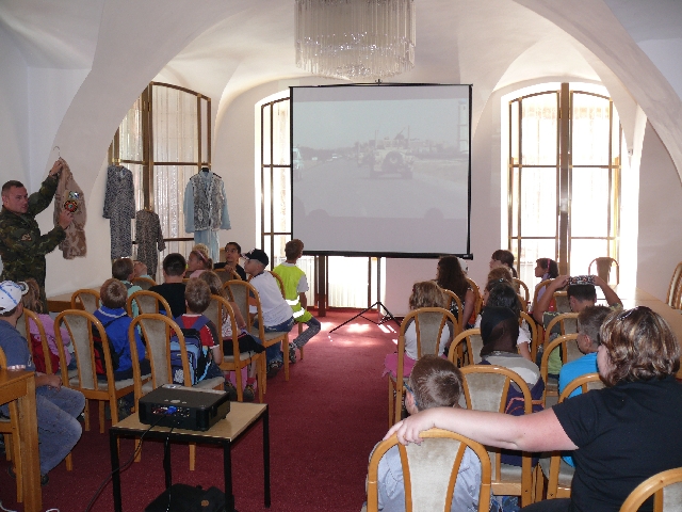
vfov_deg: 40.7
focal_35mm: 35
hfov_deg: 52.6
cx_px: 341
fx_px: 690
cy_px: 256
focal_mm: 7.4
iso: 100
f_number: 2.8
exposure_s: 1/40
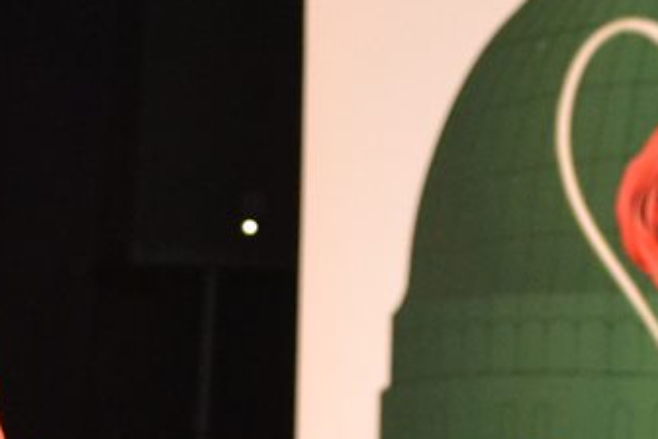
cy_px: 788
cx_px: -221
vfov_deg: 5.3
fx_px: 4679
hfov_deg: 7.9
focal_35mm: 256
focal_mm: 42
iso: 2200
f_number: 5.3
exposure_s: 1/60
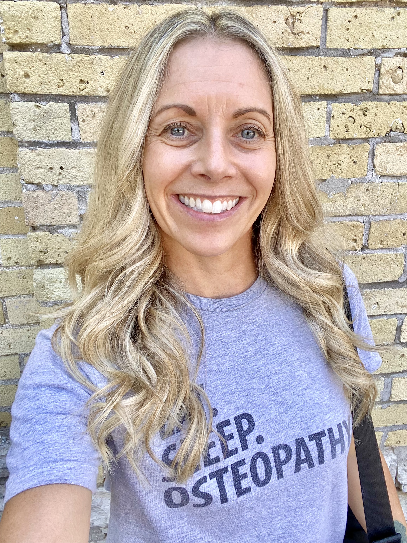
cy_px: 272
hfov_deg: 46.8
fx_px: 470
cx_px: 204
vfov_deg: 60.0
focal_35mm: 30
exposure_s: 1/122
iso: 32
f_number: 2.2
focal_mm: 2.71
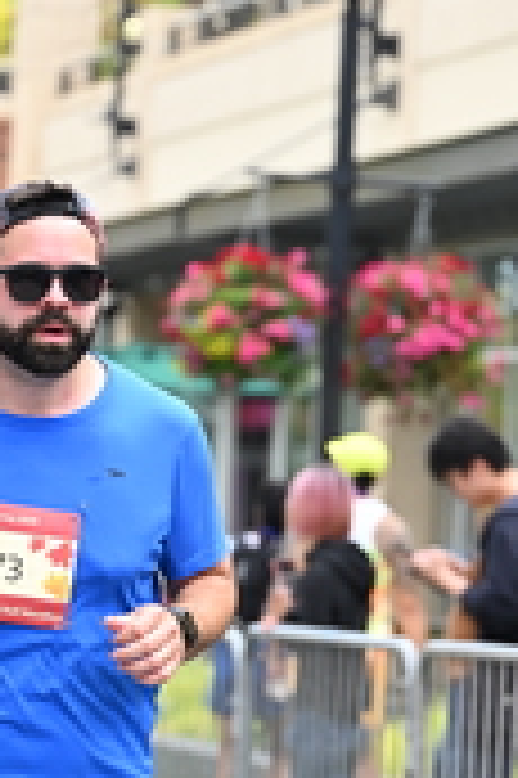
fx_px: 5017
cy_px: 324
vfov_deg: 8.9
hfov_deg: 5.9
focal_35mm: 232
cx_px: 268
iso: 640
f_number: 2.8
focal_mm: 73
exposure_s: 1/1600
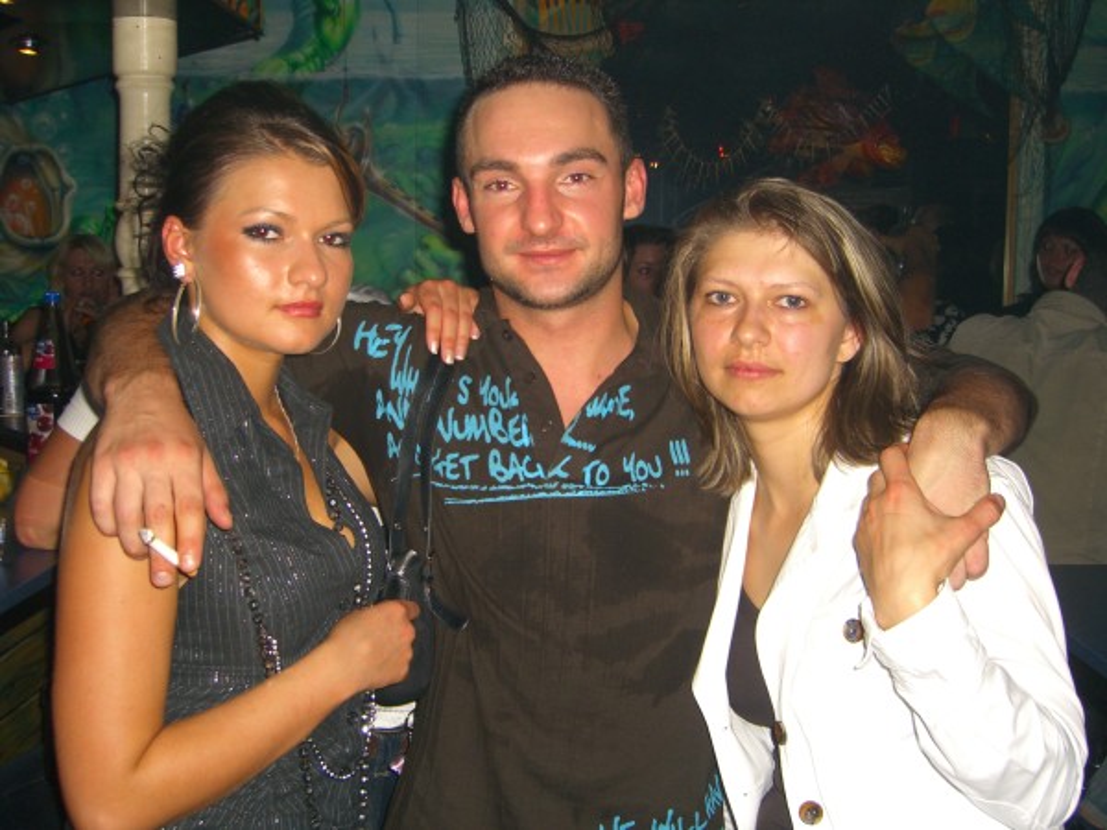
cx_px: 554
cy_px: 415
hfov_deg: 49.0
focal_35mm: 38
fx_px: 1215
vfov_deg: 37.7
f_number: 2.8
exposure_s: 1/60
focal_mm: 7.9
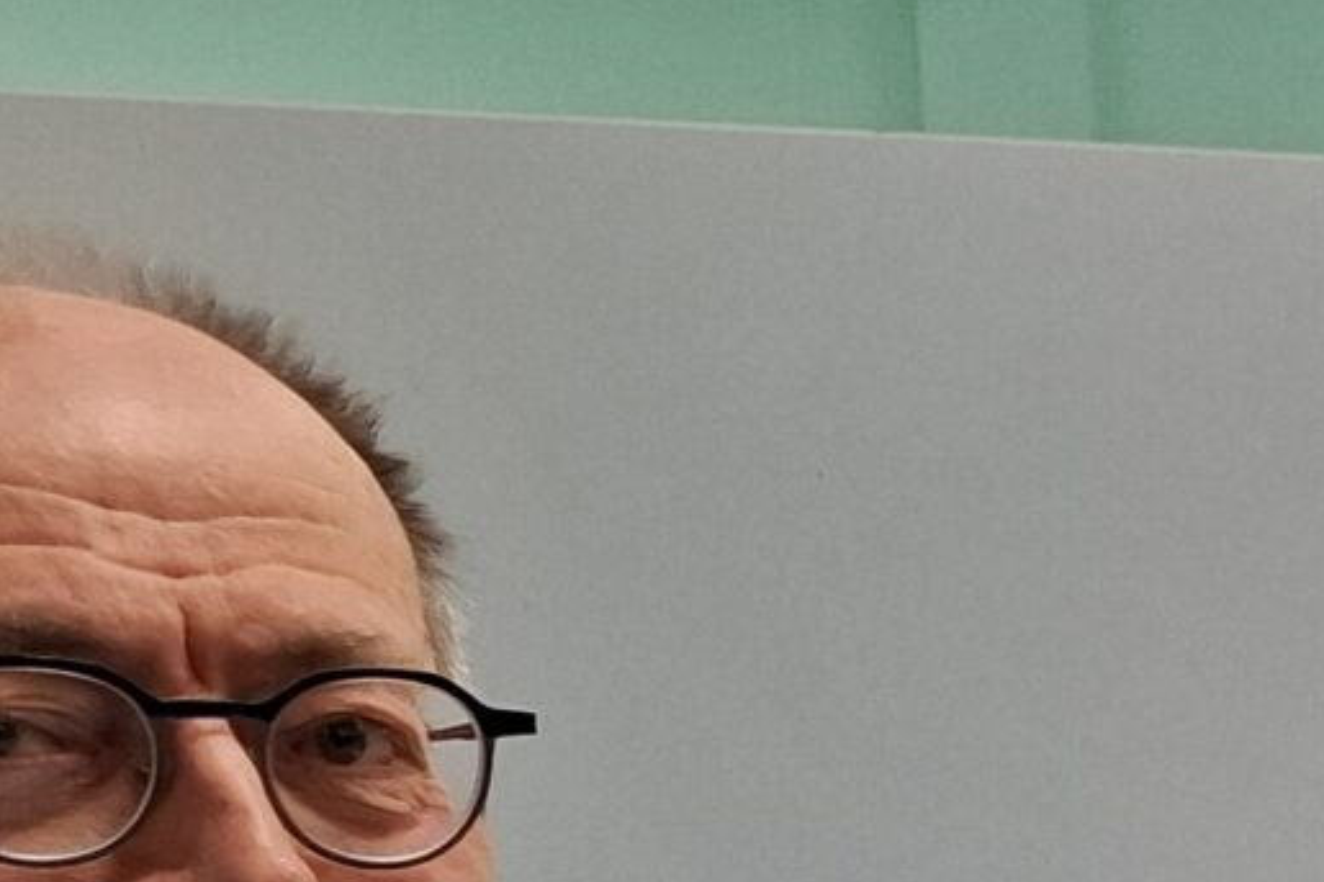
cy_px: 1707
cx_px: 2913
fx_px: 4375
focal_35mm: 119
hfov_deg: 13.7
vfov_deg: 10.6
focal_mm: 5.54
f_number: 1.8
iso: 200
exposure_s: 1/100
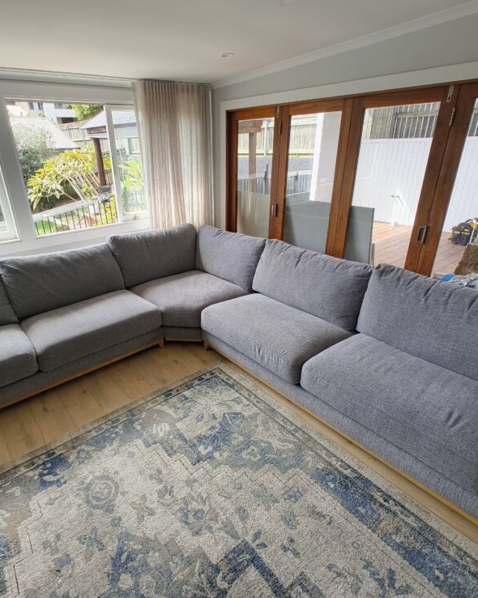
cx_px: 203
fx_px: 336
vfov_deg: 83.3
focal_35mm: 19
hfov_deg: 70.4
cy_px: 298
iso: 468
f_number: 2.2
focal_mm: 2.15
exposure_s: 1/100
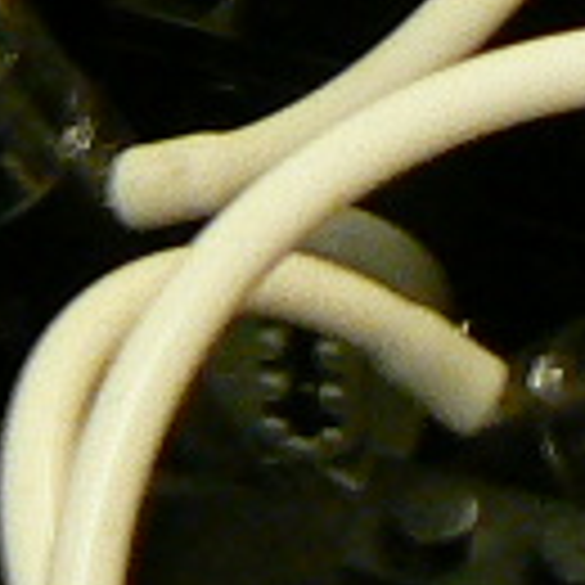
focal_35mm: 323
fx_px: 6176
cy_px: -1552
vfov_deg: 5.0
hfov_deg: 5.3
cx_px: -558
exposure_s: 1/30
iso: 200
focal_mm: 6
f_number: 2.8
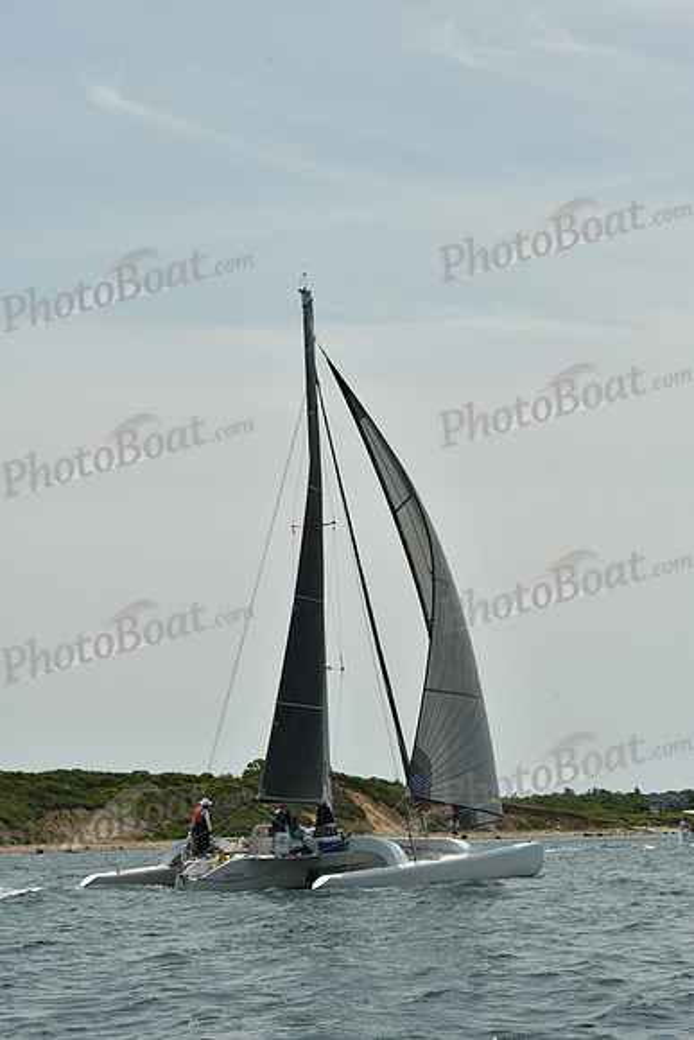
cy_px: 520
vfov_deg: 21.5
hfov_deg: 14.4
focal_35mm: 95
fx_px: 2745
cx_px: 347
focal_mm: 95
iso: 320
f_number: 10
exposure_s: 1/1250
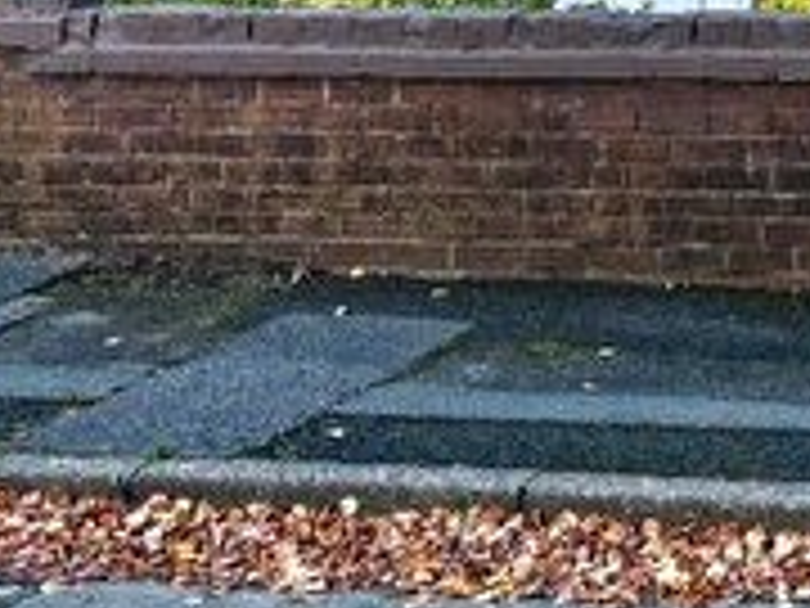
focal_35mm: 101
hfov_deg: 17.4
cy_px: -313
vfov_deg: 13.7
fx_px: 2363
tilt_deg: +3.4
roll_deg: +0.4
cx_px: 1224
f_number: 1.6
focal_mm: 5.96
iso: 50
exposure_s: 1/1393
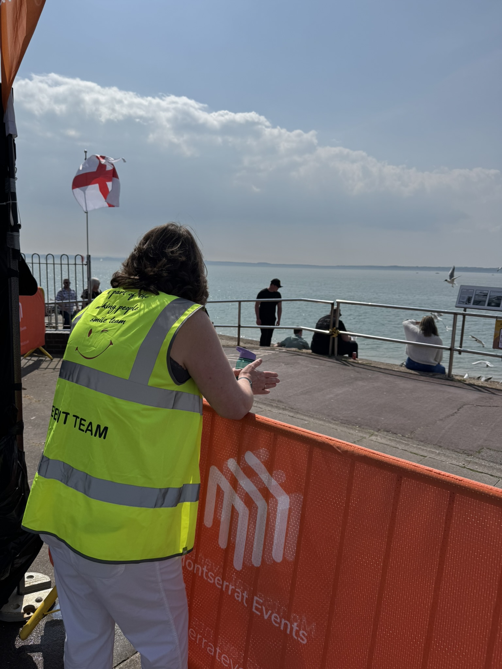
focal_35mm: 24
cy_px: 334
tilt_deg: -8.1
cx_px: 251
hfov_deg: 56.8
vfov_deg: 71.6
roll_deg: -2.0
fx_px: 464
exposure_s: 1/12346
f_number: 1.78
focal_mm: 6.76
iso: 64
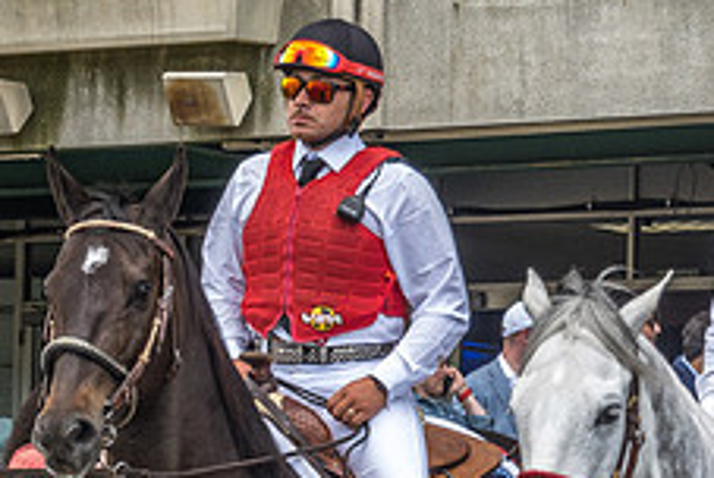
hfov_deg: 9.5
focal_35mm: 214
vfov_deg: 6.4
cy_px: 517
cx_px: 743
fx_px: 4250
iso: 100
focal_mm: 27.44
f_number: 4
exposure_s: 1/320
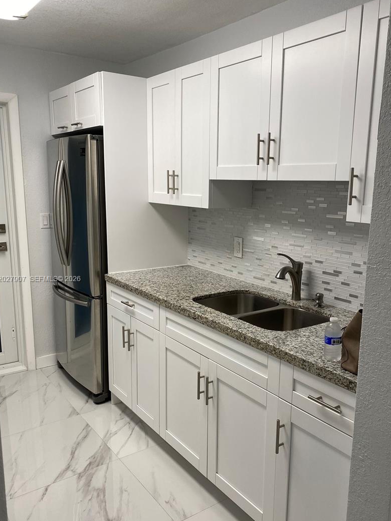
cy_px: 280
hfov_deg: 46.7
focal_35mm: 30
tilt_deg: -12.0
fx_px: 452
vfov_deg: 59.9
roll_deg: +0.1
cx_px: 214
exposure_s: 1/120
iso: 64
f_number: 1.8
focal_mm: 4.25
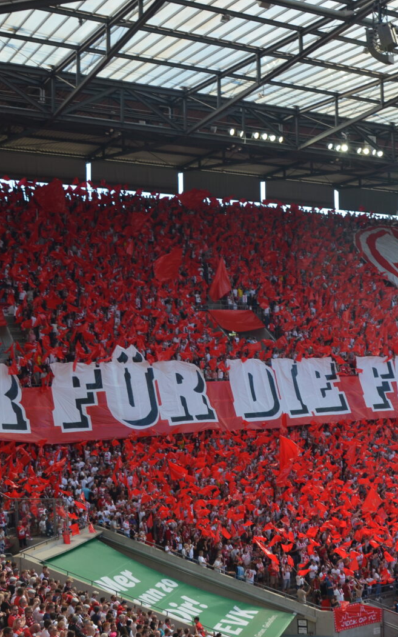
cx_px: 297
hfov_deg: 26.1
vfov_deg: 41.2
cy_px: 319
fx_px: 846
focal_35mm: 49
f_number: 7.1
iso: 200
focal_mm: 21
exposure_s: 1/200
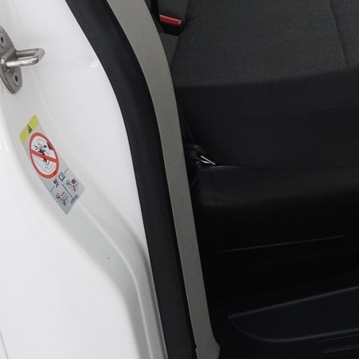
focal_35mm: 61
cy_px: 100
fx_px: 716
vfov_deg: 27.8
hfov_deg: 24.4
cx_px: 474
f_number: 2
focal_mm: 7.6
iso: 1000
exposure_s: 1/80
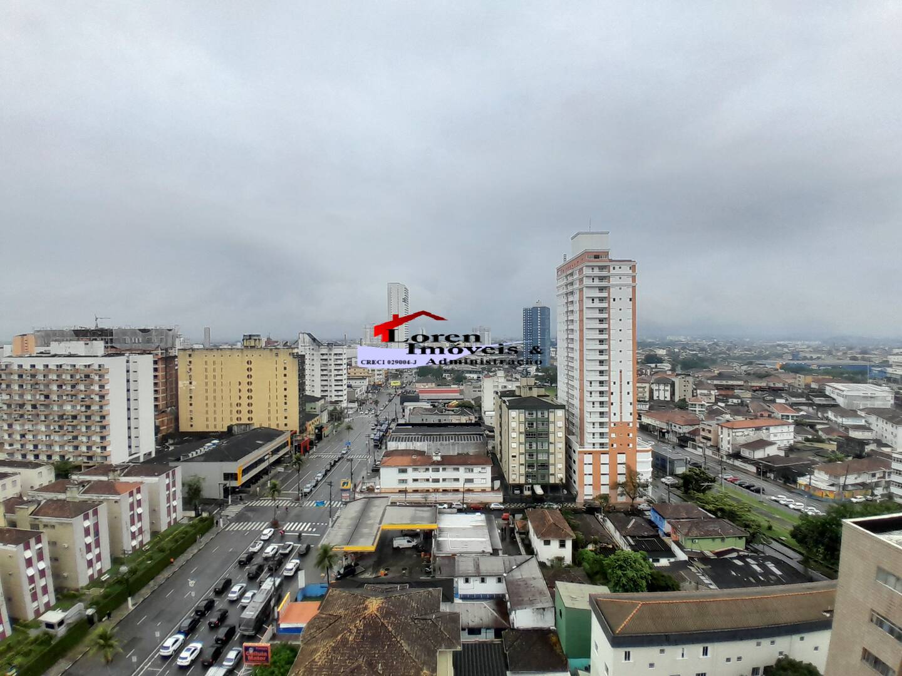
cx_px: 451
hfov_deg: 91.0
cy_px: 338
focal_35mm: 17
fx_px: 443
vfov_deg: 74.7
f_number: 2.2
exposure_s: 1/423
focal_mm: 1.46
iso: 40
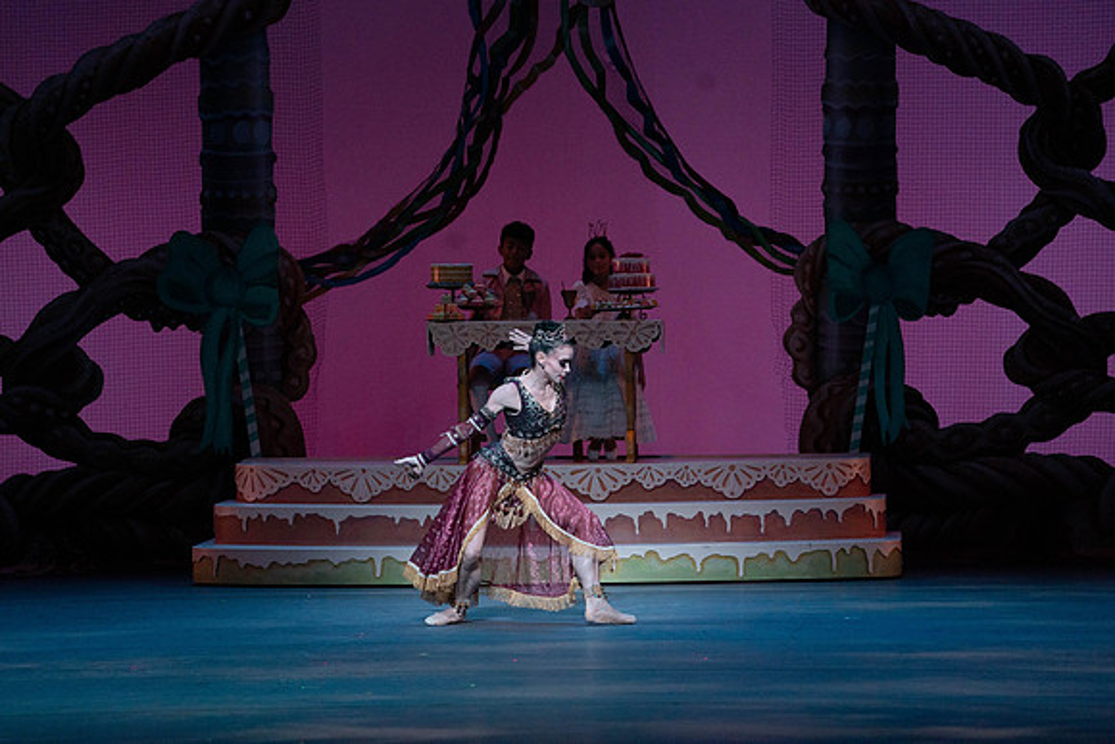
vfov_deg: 6.9
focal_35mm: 200
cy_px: 372
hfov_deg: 10.3
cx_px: 558
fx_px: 6196
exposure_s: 1/320
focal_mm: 200
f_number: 5.6
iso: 3200
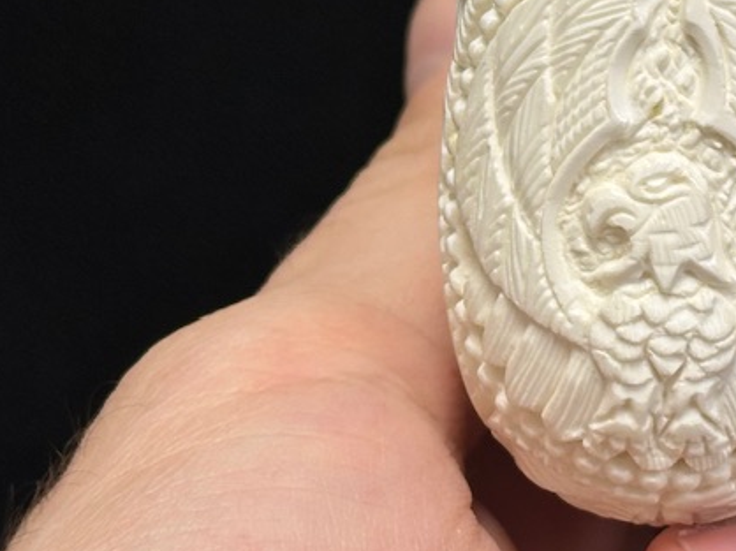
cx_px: 611
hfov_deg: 13.4
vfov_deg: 10.1
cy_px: 97
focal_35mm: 147
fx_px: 3124
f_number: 1.78
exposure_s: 1/108
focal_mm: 6.86
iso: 40
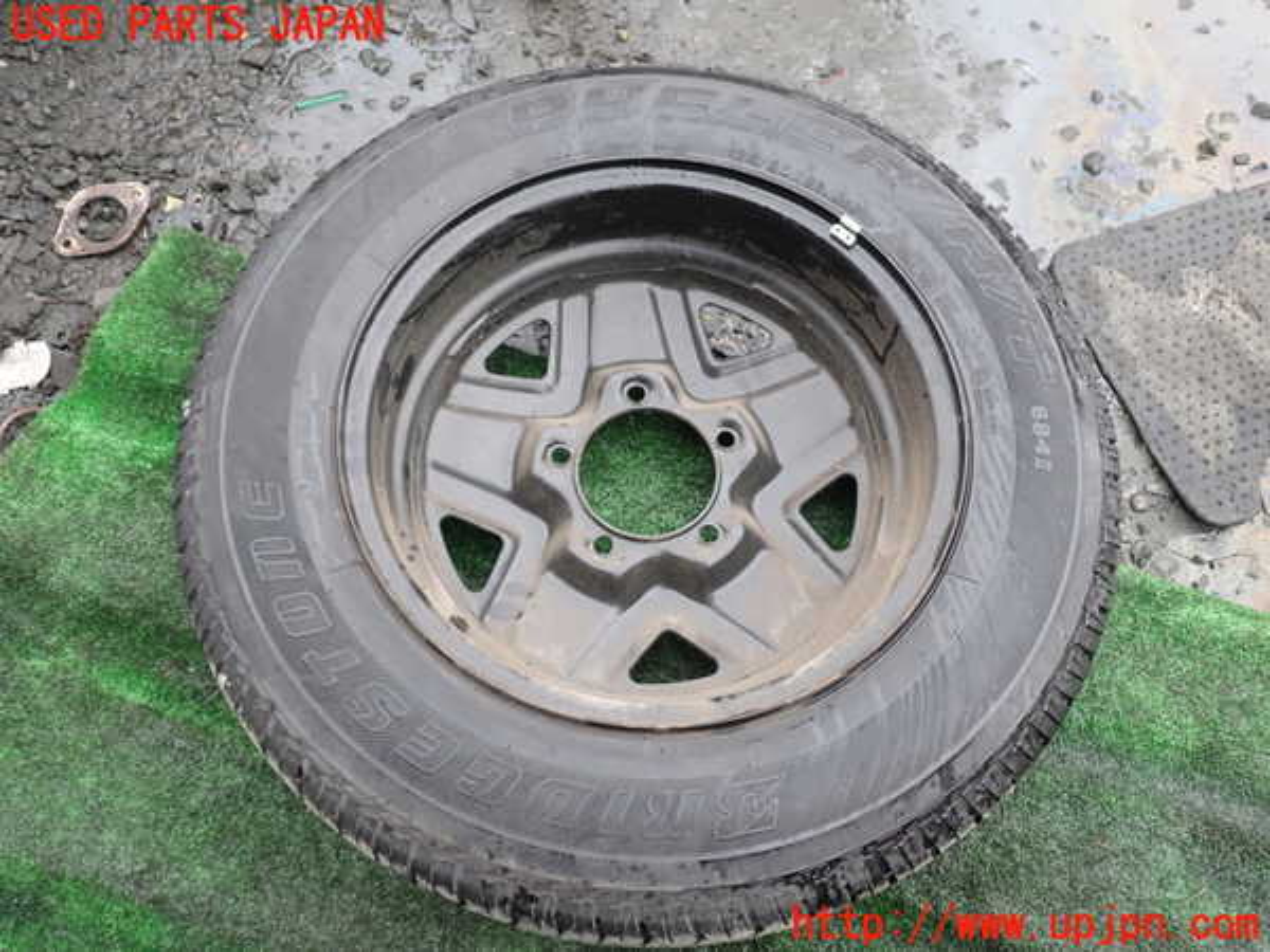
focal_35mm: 30
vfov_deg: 46.8
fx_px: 1101
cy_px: 476
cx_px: 635
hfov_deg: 60.0
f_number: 2.3
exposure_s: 1/100
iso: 100
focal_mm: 5.4
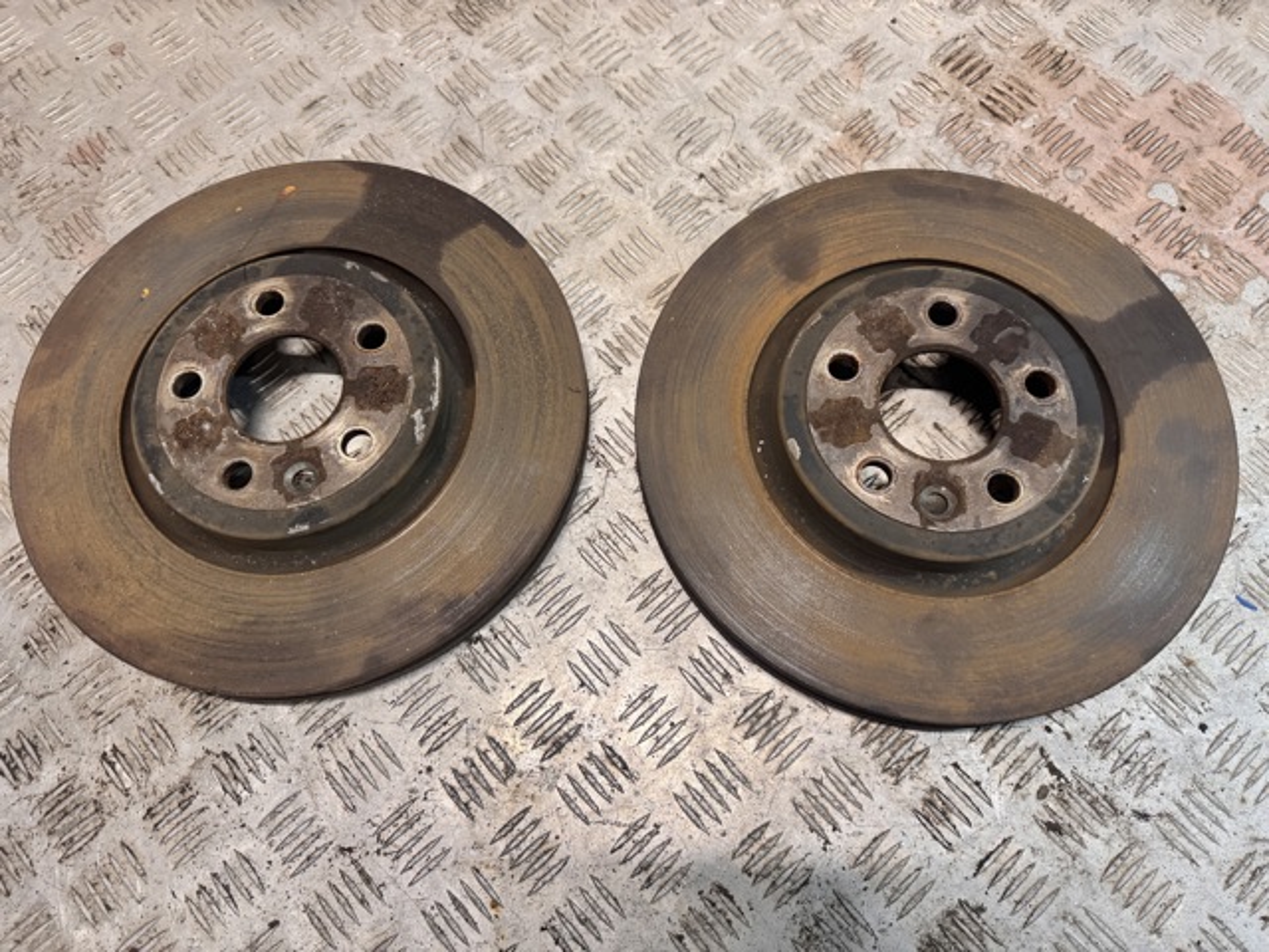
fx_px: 880
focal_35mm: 24
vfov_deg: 56.8
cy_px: 476
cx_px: 634
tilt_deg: -74.5
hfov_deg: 71.6
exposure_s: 1/50
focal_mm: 6.76
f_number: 1.78
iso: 200
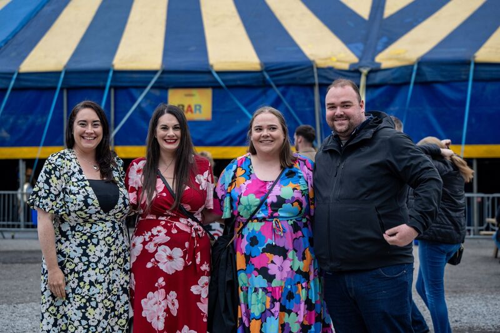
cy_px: 166
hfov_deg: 28.8
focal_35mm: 70
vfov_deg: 19.4
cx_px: 250
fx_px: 972
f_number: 4
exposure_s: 1/125
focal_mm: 70
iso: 250
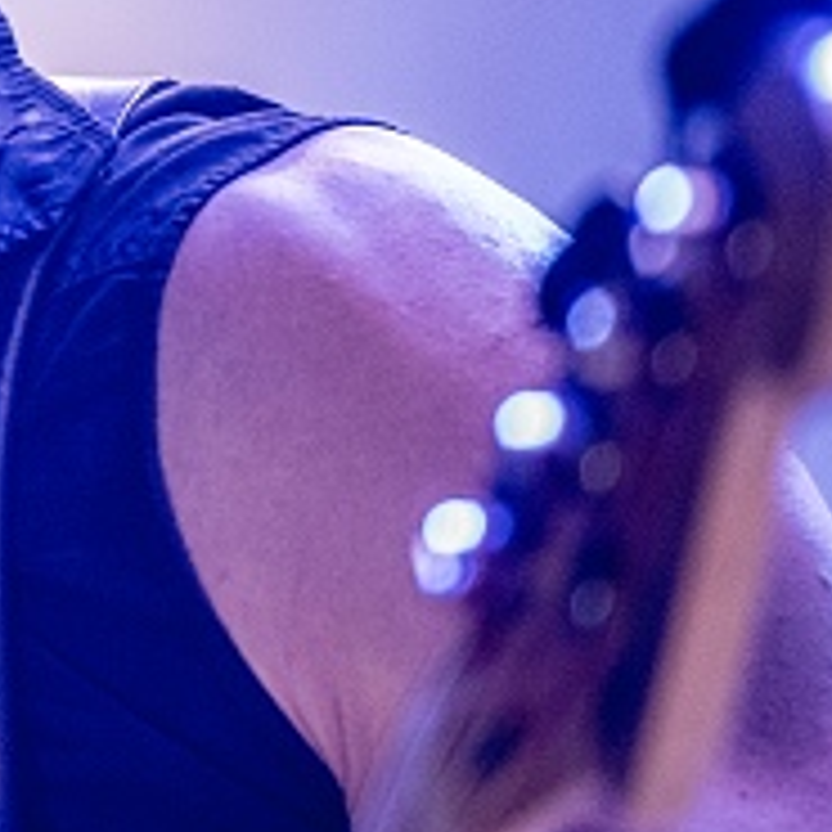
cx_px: -630
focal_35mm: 662
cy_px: -79
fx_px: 18002
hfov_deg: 2.6
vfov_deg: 2.6
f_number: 2.8
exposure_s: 1/80
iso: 4000
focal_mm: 200
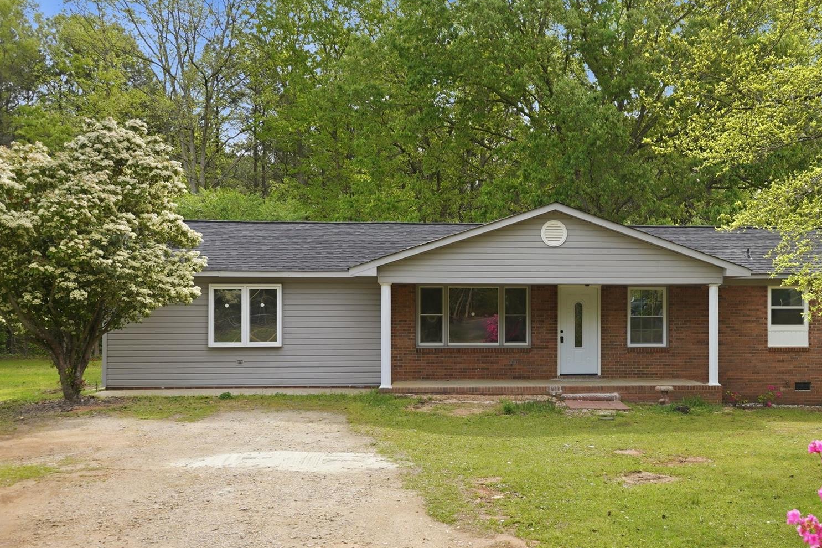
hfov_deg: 47.5
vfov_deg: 33.4
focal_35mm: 40
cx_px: 558
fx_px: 913
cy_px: 309
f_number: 5
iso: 100
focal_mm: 29
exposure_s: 1/250
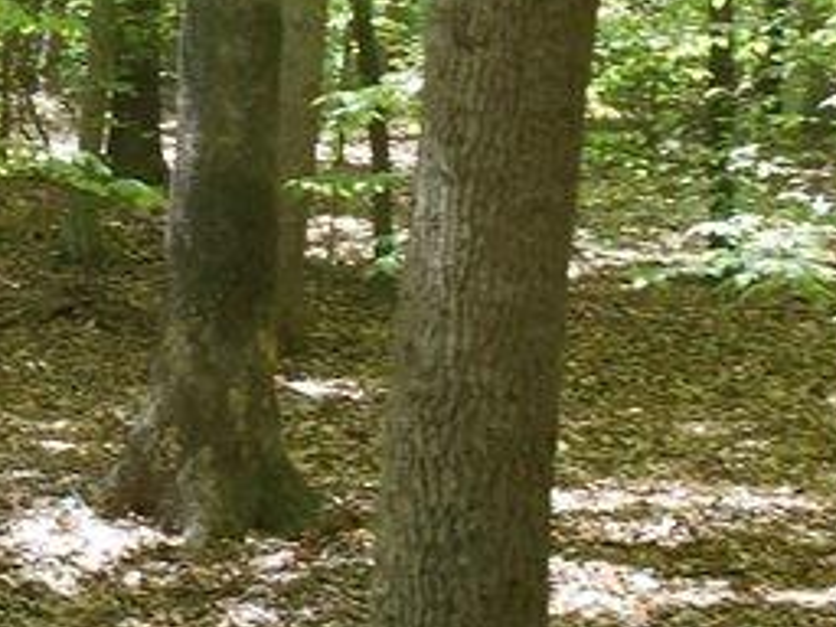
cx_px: -60
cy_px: 216
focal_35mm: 124
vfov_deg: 11.9
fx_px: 2995
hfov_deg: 15.5
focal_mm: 5.5
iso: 80
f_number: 3.6
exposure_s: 1/40
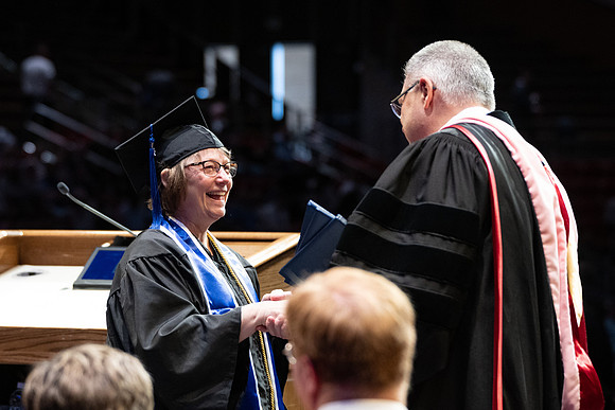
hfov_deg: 13.1
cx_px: 209
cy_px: 192
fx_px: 2685
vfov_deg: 8.7
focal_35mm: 157
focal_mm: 102
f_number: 3.2
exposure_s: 1/400
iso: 2500
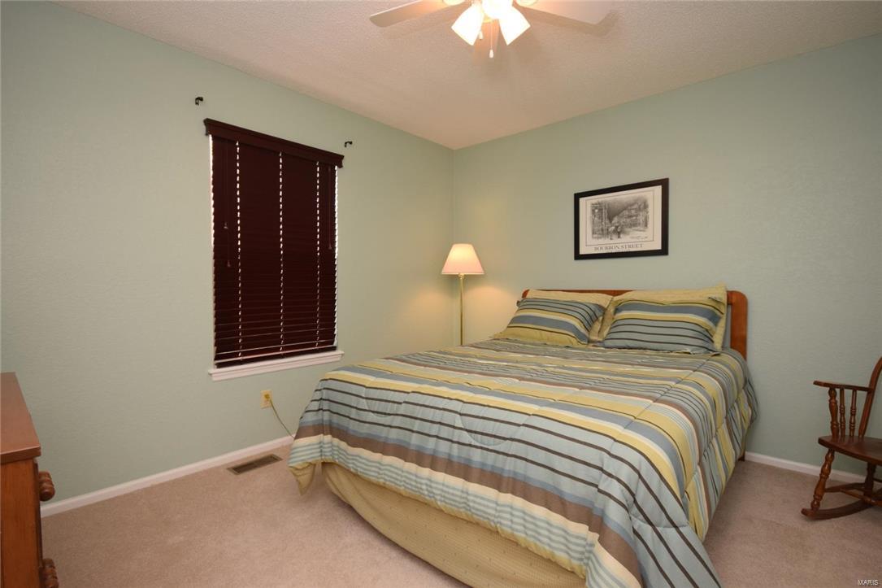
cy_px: 294
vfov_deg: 69.6
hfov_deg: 92.5
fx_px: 423
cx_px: 441
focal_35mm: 17
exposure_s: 1/60
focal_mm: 11.5
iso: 800
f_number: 7.1
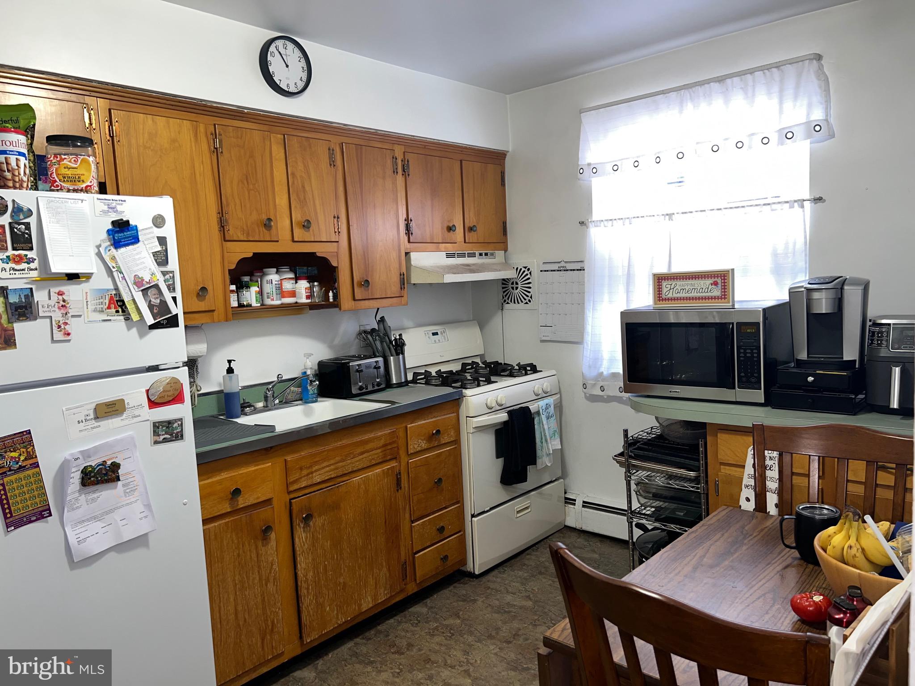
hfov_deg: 67.3
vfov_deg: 53.1
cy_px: 343
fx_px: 687
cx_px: 458
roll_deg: +3.5
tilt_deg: -5.8
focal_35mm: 26
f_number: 1.5
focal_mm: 5.7
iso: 40
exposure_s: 1/22
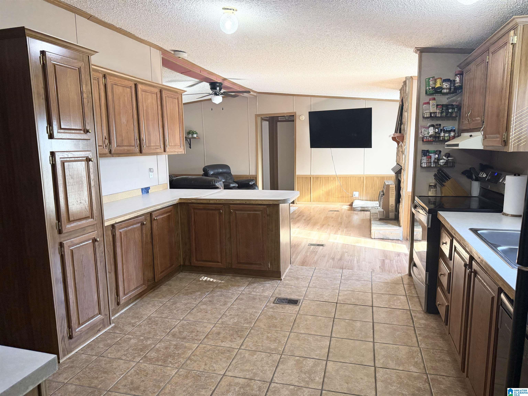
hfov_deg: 71.6
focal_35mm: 24
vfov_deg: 56.8
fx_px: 366
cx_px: 264
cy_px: 198
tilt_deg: -8.4
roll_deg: +1.3
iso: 250
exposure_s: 1/120
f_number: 1.78
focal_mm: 6.76
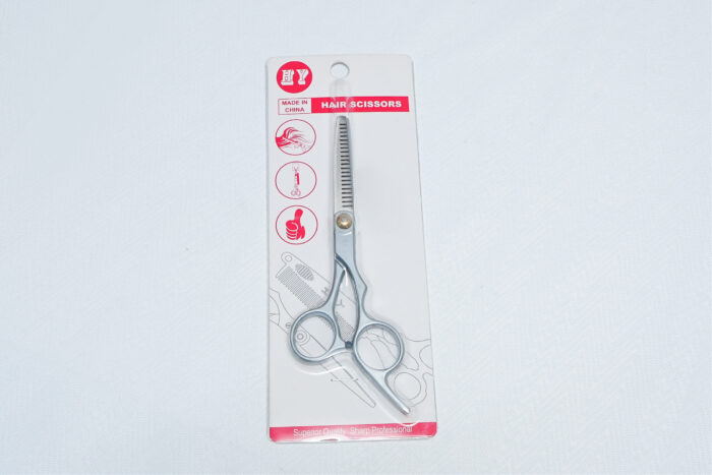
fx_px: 1029
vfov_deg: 26.0
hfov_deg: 38.2
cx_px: 356
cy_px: 238
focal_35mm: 52
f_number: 10
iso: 2500
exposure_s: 1/160
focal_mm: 35
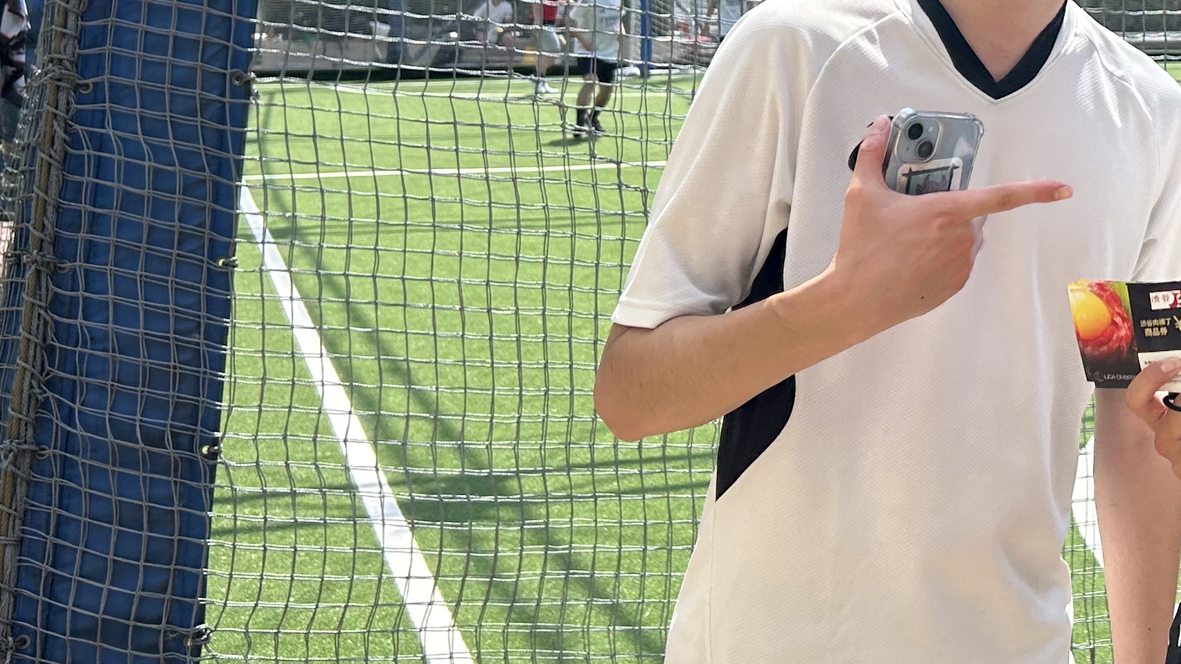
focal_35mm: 67
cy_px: -55
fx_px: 2098
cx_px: 1198
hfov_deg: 29.3
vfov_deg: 17.4
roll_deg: -1.2
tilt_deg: -0.4
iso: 50
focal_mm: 5.7
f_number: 1.5
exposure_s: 1/3571
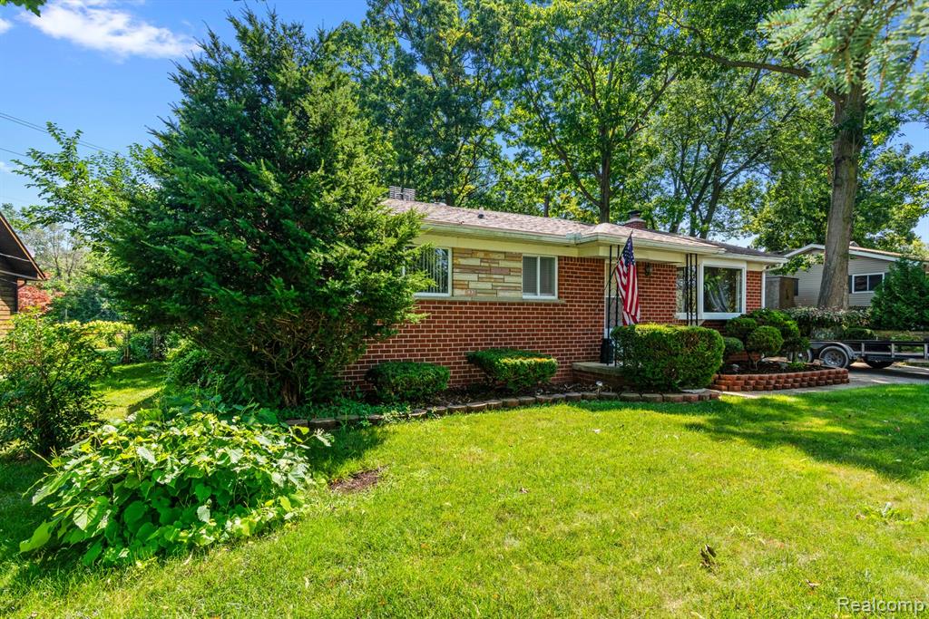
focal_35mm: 17
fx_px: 439
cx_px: 464
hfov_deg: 93.3
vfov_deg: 70.5
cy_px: 310
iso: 400
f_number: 9
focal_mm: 17
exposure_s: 1/200
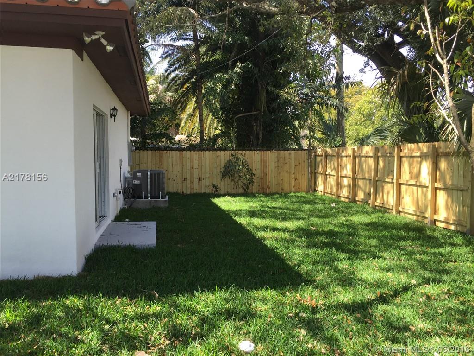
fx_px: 397
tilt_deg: -5.0
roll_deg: -0.1
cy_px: 178
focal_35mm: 29
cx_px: 237
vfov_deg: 48.2
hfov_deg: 61.7
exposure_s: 1/314
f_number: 2.2
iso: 32
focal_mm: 4.15
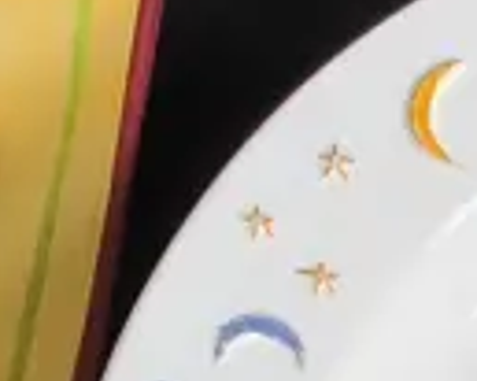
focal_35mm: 210
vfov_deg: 7.0
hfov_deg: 9.0
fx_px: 2962
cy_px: 869
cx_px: 732
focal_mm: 2.87
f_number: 2
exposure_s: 1/100
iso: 80
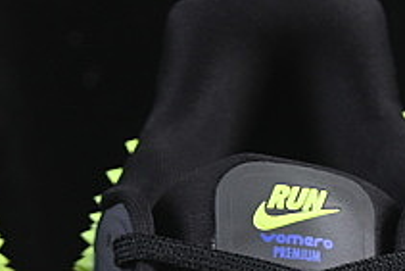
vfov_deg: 3.5
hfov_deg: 5.4
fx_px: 4312
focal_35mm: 383
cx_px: 54
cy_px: 659
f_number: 6.3
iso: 160
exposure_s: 1/60
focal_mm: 50
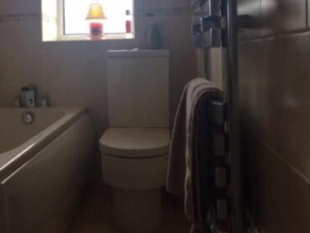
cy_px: 56
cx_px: 96
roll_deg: +1.3
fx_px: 412
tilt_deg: -1.9
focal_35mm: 46
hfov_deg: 40.6
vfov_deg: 30.9
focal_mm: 4.15
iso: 40
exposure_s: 1/100
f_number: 2.2
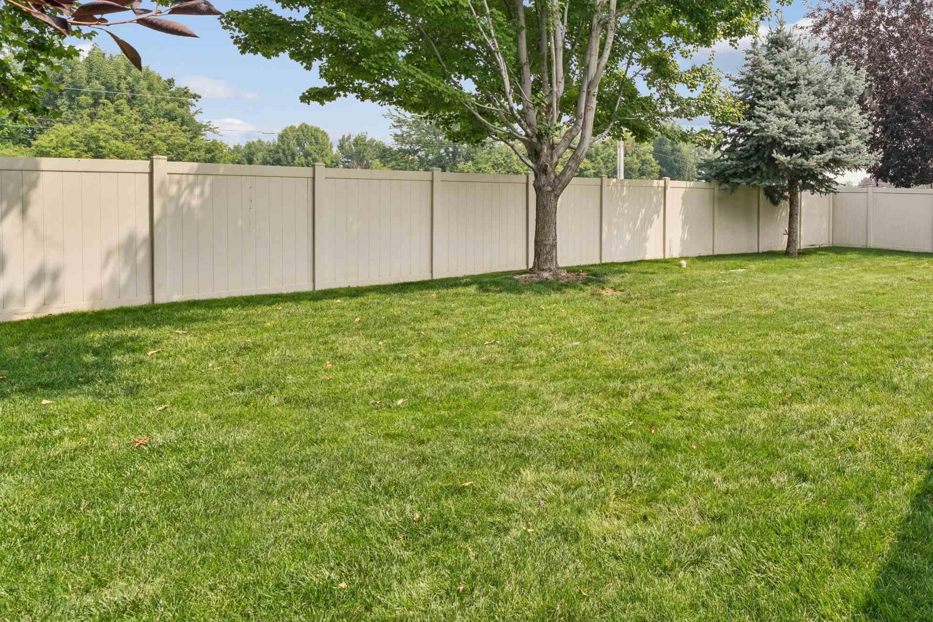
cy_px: 210
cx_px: 716
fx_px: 676
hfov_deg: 64.4
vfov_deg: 48.6
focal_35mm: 26
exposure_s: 1/200
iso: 400
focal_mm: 16.7
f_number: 13
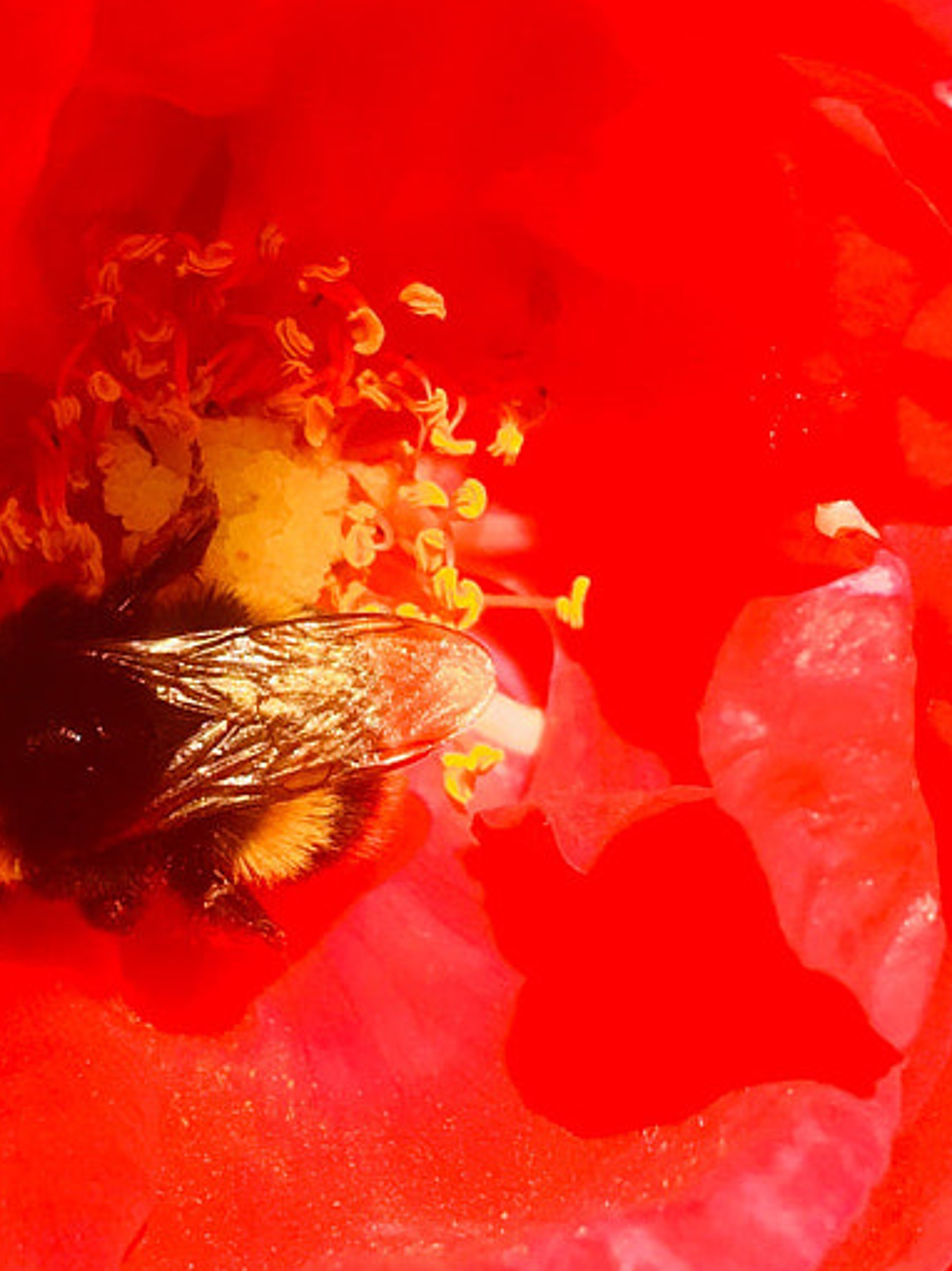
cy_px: 386
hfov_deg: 16.1
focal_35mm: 91
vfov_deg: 21.4
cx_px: 145
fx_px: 3340
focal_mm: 4.15
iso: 25
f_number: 2.2
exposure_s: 1/291
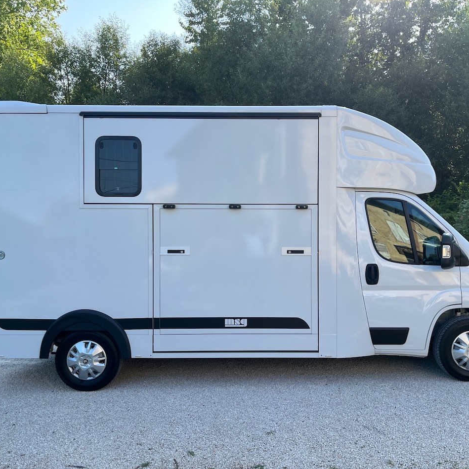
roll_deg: +0.8
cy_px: 232
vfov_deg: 52.5
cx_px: 255
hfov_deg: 52.5
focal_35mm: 31
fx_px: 475
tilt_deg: -2.4
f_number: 1.6
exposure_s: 1/1046
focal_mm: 5.1
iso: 50
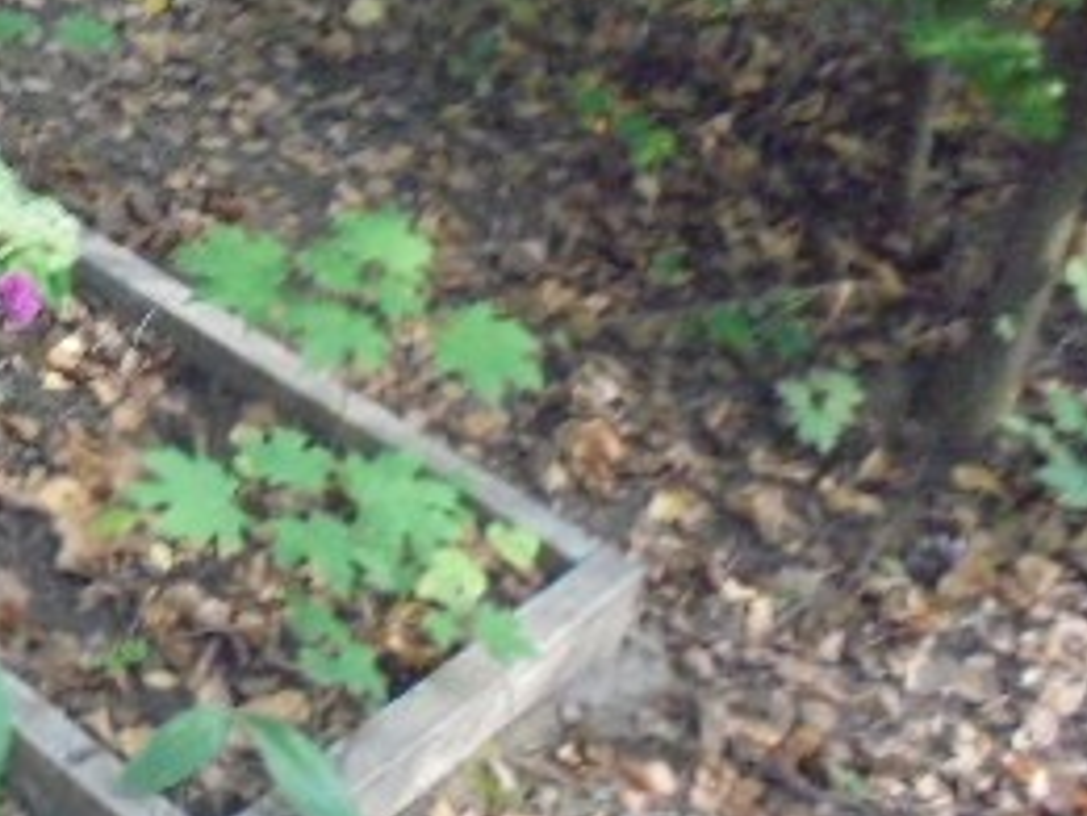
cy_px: 121
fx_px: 2010
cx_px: -155
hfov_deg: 27.3
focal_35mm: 64
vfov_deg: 22.5
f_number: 3.5
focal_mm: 4.6
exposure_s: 1/80
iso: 800
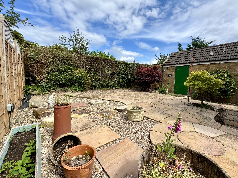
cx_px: 123
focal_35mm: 15
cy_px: 88
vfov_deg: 81.8
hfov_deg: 98.1
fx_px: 103
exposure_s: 1/1236
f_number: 2.2
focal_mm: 2.22
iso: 40
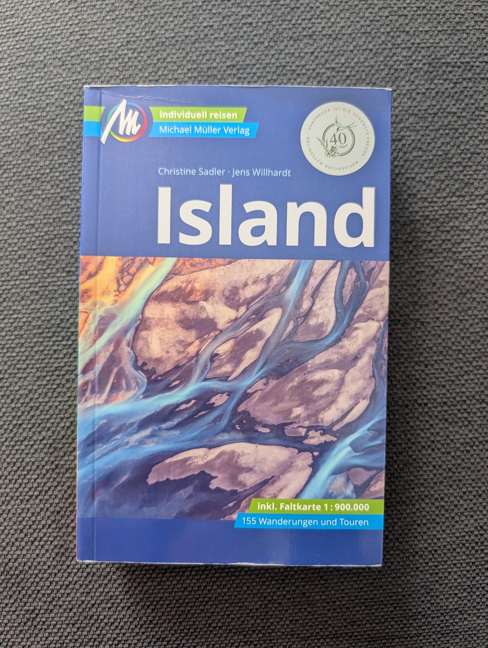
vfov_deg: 71.5
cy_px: 324
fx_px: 450
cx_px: 244
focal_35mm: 24
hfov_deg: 56.9
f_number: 1.68
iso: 181
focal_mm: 6.9
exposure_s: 1/124
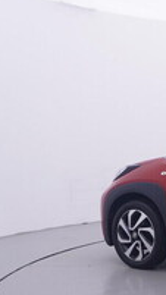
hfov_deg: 15.8
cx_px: 303
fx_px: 504
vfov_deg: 32.6
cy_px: 167
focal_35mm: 64
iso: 200
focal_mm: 15
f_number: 5
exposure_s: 1/80
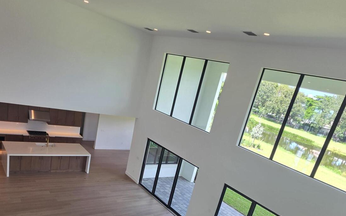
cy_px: 170
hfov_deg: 72.5
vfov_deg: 46.9
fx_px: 236
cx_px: 181
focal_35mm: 25
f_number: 1.9
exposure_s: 1/120
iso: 25
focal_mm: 2.2
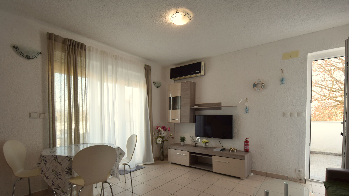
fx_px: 148
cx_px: 171
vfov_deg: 66.5
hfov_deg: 99.4
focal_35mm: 16
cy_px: 117
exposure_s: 1/100
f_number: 5
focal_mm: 10
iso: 400
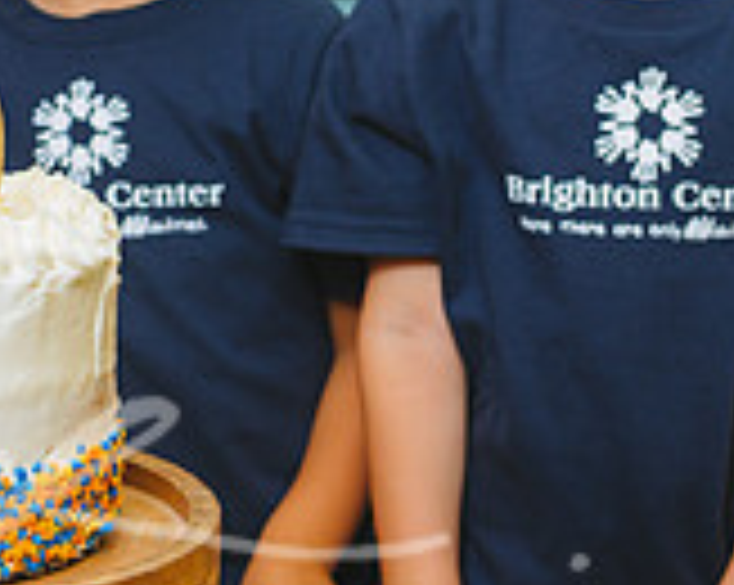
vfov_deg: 8.6
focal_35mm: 179
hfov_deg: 10.7
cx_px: -74
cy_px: -18
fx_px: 3884
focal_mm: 46
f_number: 4
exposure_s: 1/200
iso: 200
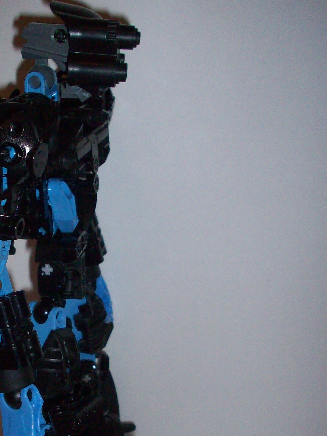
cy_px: 313
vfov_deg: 31.3
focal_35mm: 61
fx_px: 768
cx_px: 74
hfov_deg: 23.7
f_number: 2.8
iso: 160
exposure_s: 1/64
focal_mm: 6.2
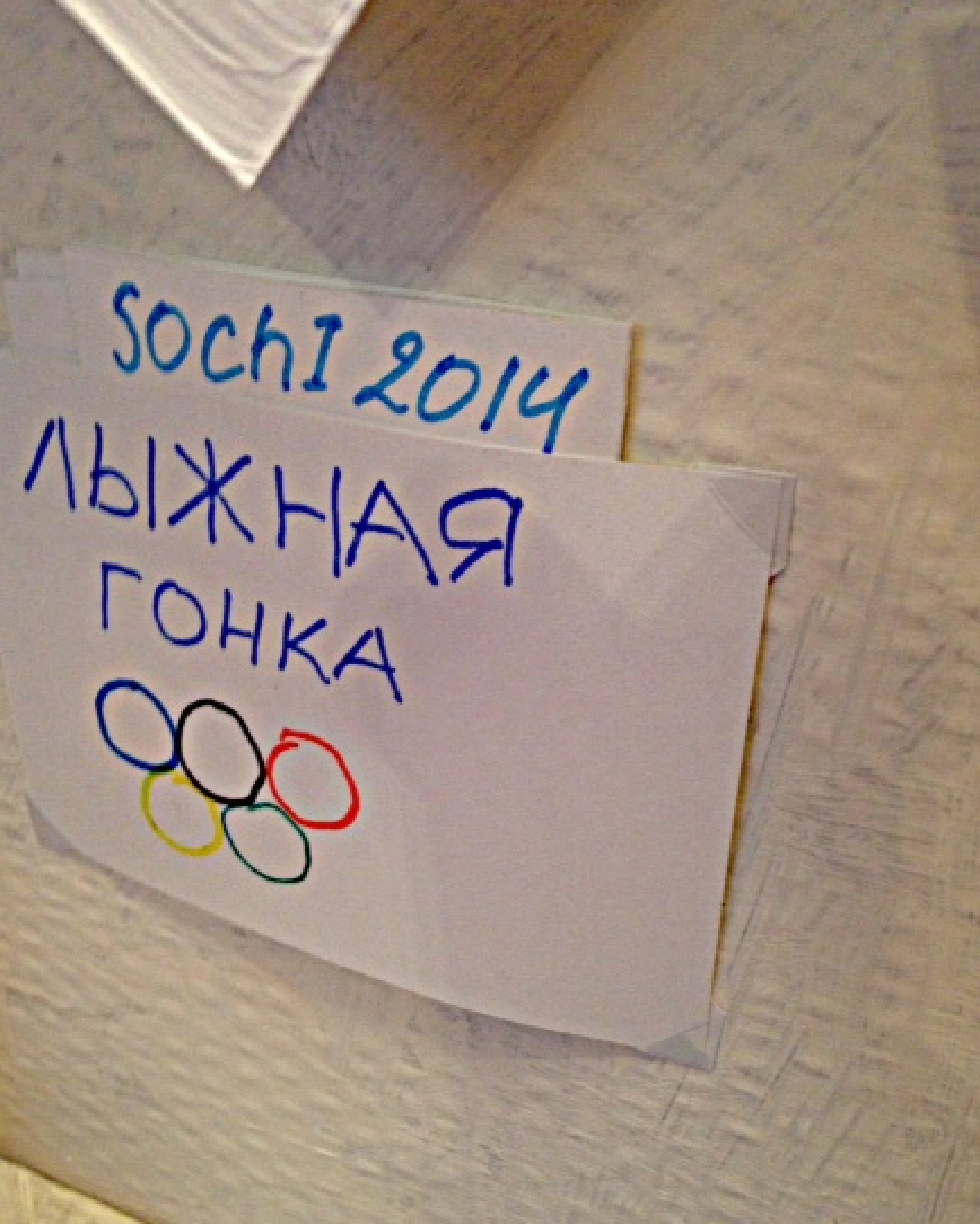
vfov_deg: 47.9
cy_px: 639
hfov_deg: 39.1
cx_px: 440
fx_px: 1377
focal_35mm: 38
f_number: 2.4
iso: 160
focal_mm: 4.13
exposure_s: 1/20
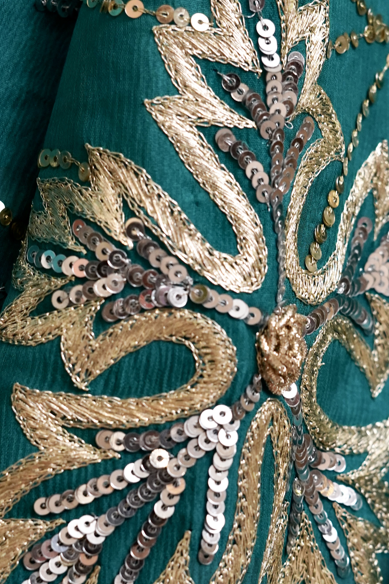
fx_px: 1815
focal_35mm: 112
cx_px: 199
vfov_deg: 18.2
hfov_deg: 12.2
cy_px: 389
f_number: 5
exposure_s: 1/100
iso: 2000
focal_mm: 50
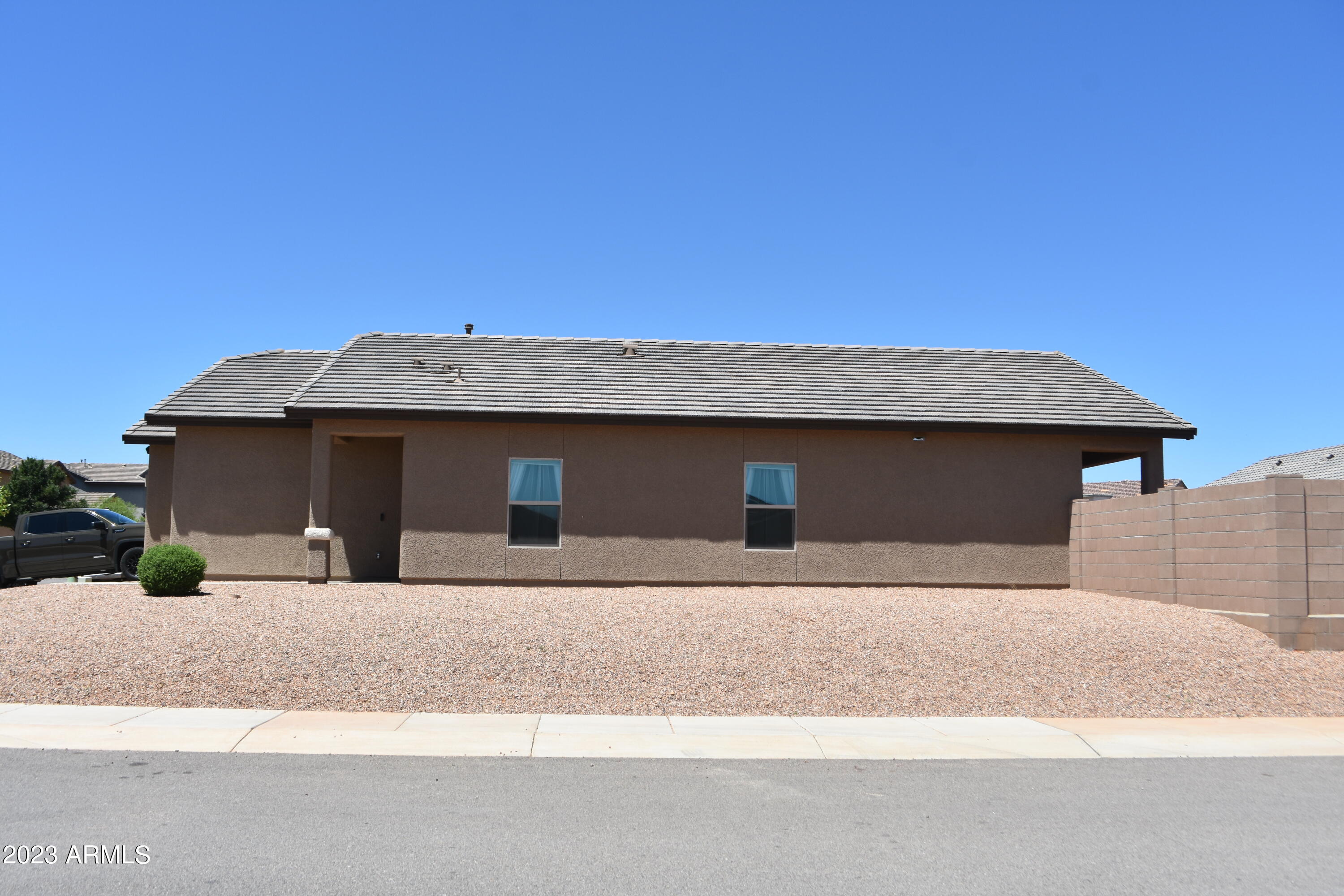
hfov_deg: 61.9
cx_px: 672
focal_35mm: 30
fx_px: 1120
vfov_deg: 43.6
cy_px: 448
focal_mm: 20
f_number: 8
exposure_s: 1/500
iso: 160
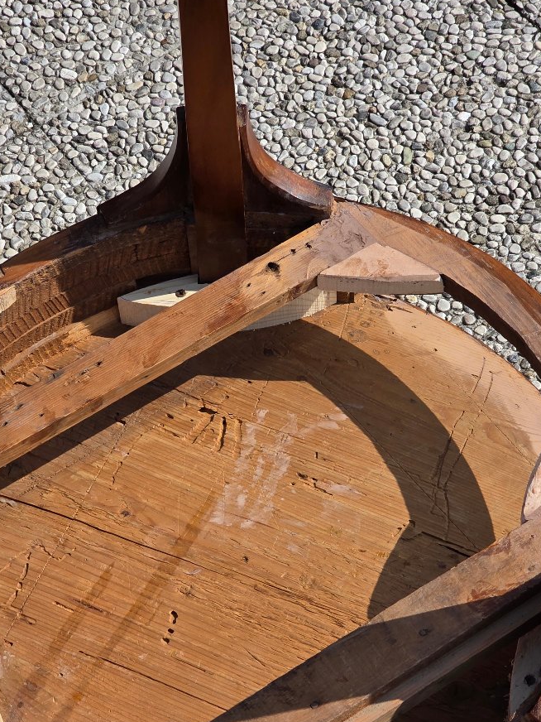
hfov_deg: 15.6
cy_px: 486
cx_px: 259
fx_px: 1980
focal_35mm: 95
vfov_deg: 20.6
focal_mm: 7.9
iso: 50
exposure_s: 1/2430
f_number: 2.4
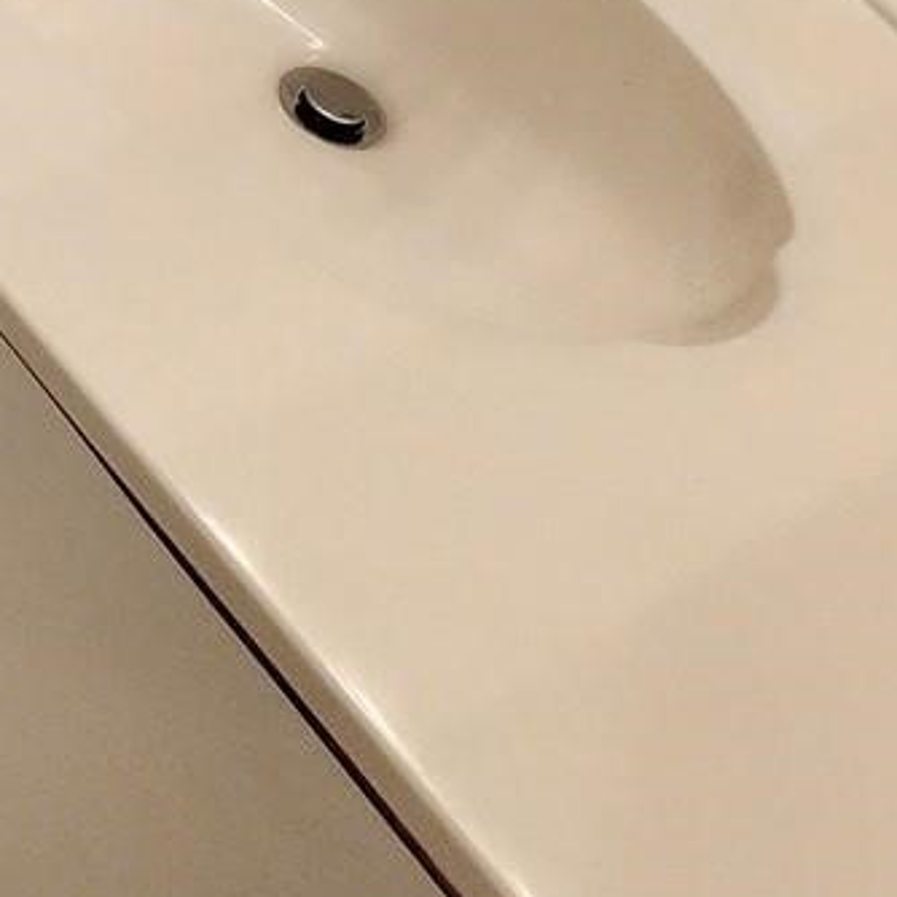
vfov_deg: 21.4
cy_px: -685
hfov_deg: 22.2
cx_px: -623
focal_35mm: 55
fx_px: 1612
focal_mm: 2.2
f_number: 2.2
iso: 160
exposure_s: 1/60
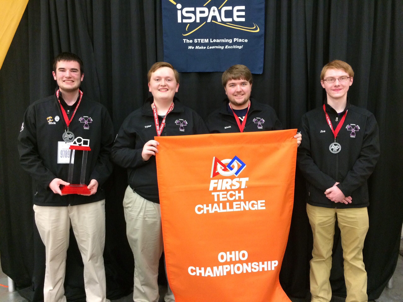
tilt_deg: -6.9
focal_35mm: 29
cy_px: 151
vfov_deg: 48.2
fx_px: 338
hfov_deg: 61.7
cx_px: 202
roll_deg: +1.5
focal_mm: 4.15
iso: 320
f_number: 2.2
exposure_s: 1/24
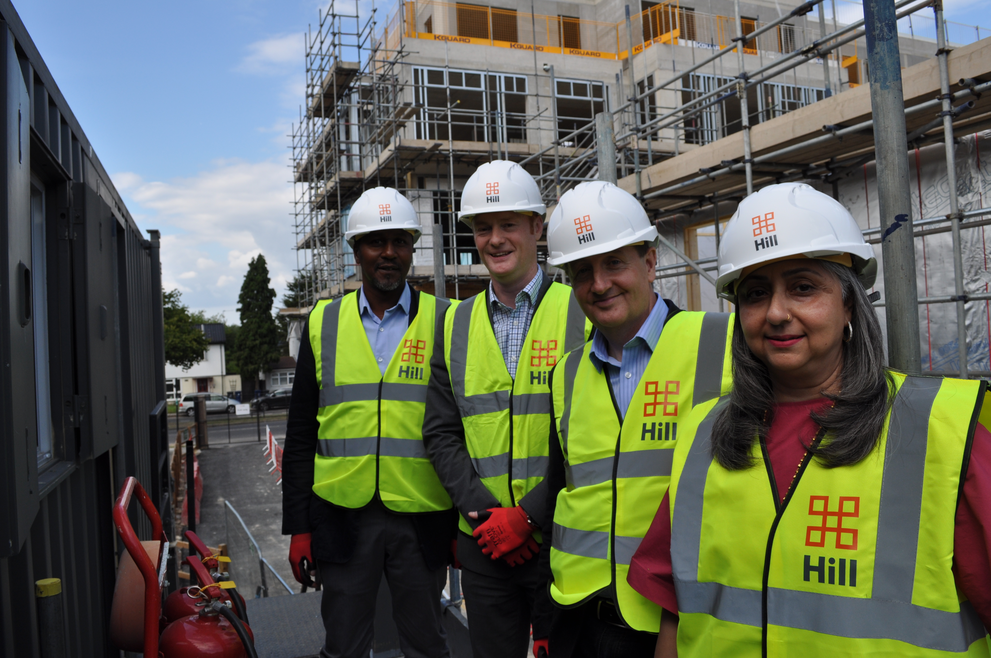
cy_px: 329
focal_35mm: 27
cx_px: 496
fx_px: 742
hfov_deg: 67.4
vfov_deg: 47.8
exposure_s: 1/320
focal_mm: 18
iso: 200
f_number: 9
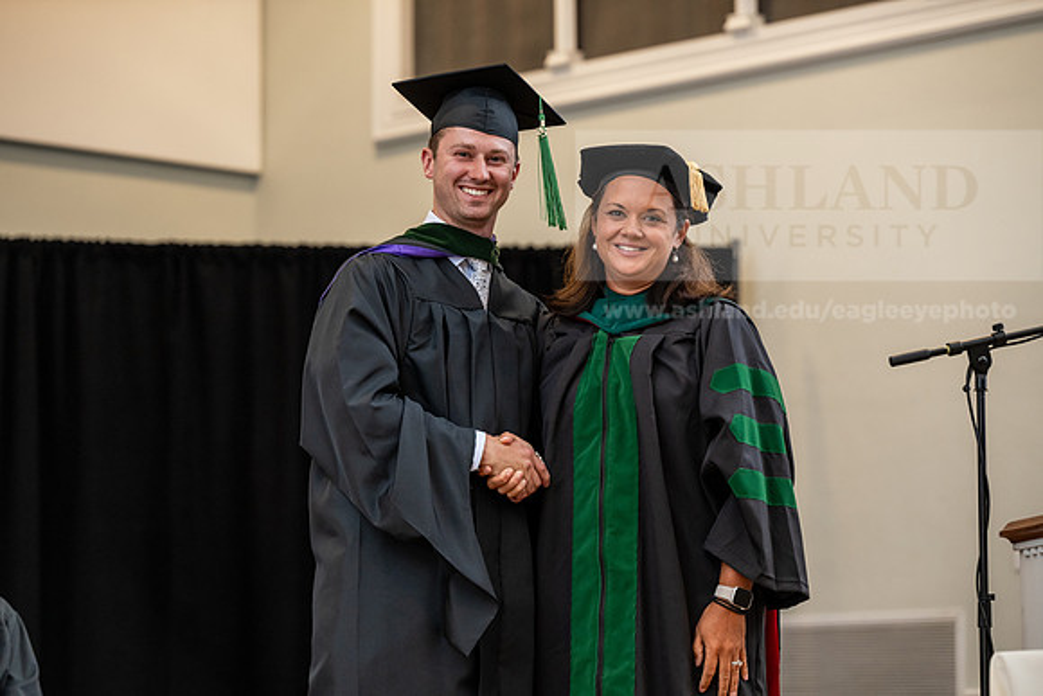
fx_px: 3188
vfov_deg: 12.5
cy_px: 348
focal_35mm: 110
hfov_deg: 18.6
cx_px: 522
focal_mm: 110
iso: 1600
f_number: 3.5
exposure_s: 1/200
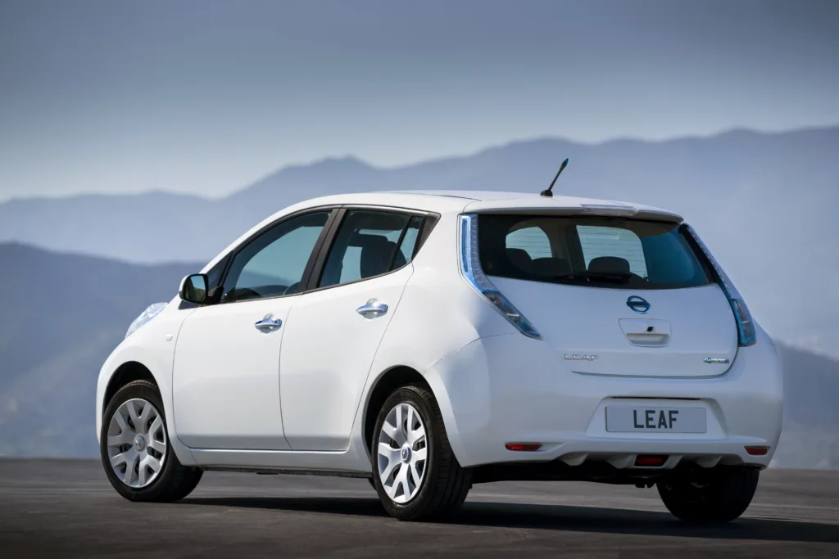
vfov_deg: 7.6
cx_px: 420
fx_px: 4195
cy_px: 280
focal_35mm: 180
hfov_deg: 11.4
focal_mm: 180
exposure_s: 1/200
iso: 100
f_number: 5
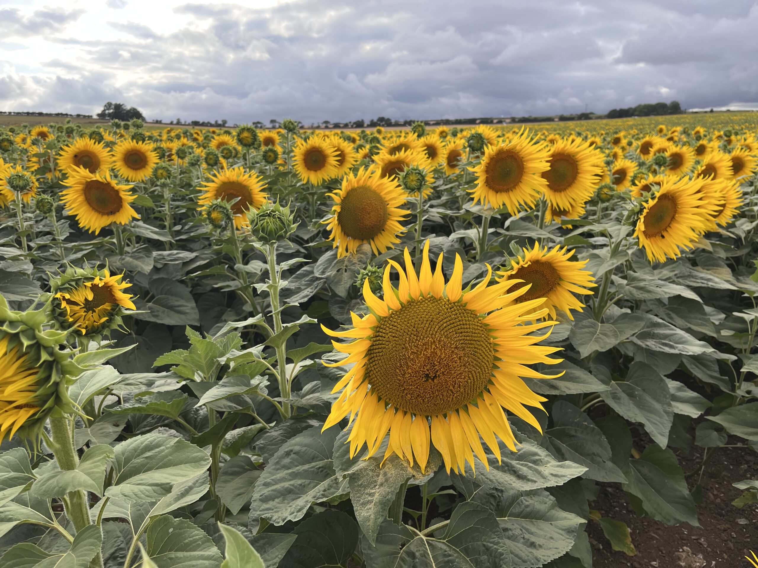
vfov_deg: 53.1
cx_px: 379
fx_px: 569
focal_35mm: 26
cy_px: 284
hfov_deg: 67.3
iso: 50
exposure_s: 1/1294
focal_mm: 5.1
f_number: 1.6
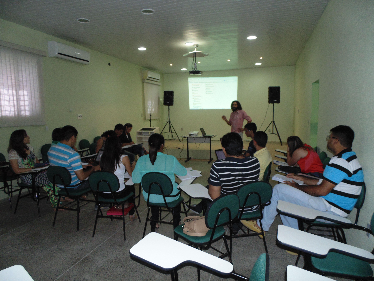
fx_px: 238
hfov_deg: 76.4
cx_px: 187
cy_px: 140
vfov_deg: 61.1
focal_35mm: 22
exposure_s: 1/30
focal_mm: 4
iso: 200
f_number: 3.1
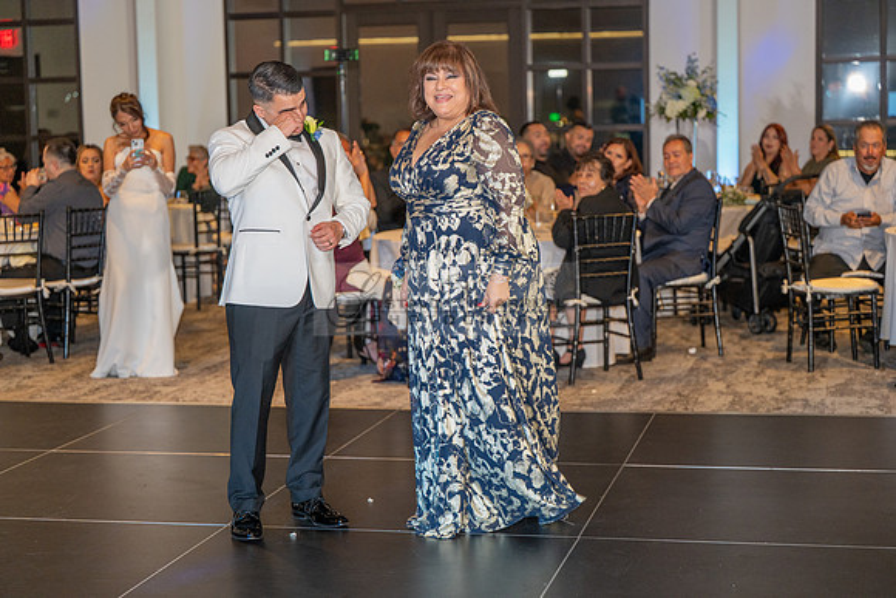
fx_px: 1743
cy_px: 299
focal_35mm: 70
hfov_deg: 28.8
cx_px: 448
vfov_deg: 19.5
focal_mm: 70
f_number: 2.8
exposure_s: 1/125
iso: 1000
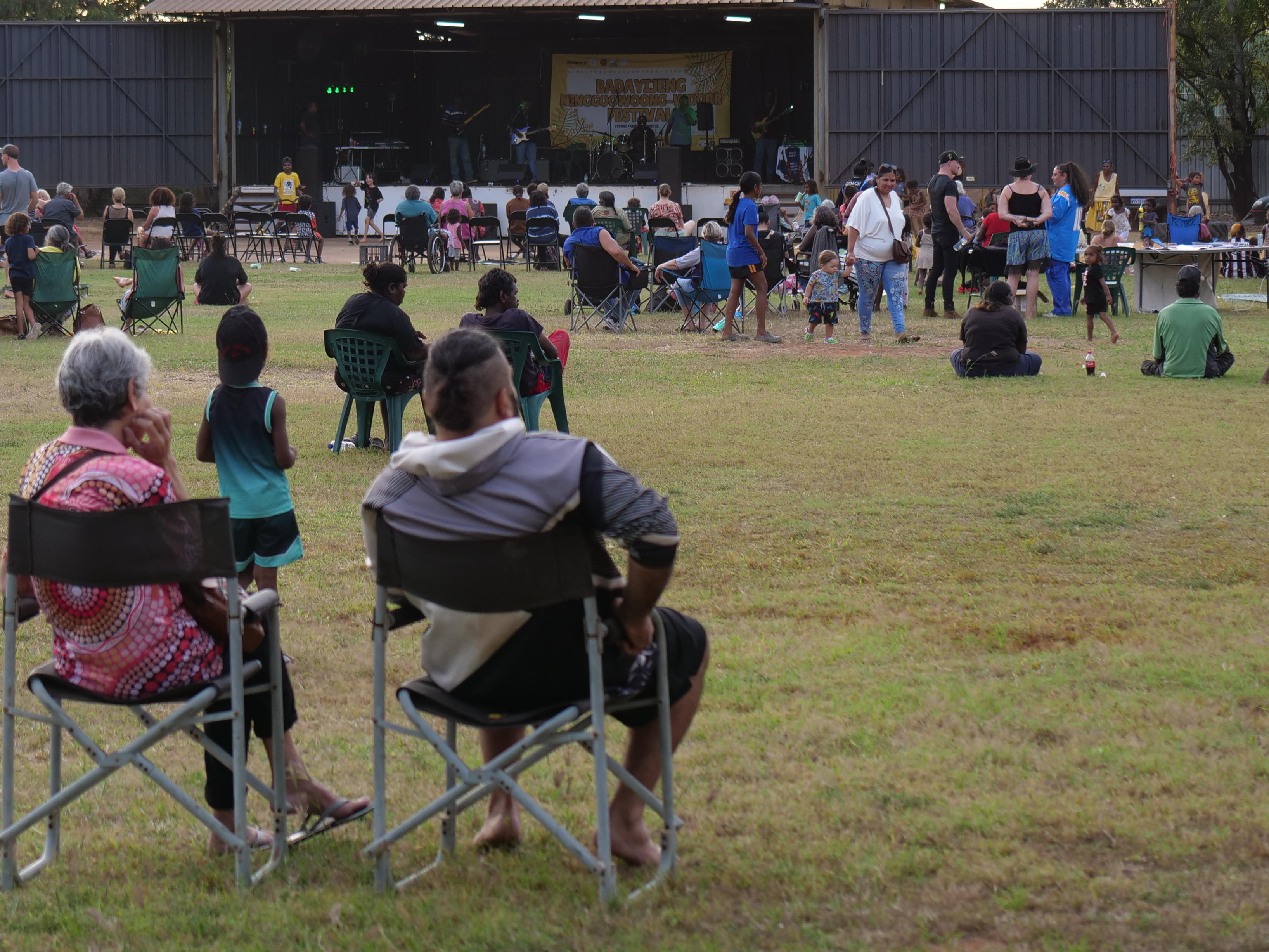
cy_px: 241
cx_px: 473
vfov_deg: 13.8
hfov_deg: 18.3
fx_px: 3922
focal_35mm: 107
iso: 200
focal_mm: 35
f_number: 3.2
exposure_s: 1/200
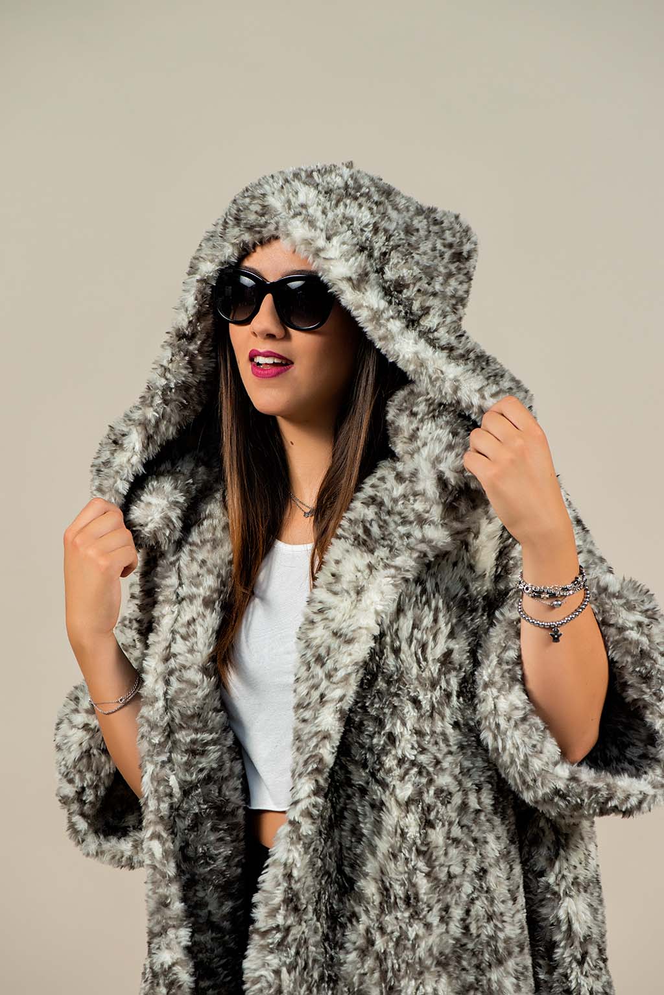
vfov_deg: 19.4
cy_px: 498
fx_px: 2902
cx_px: 332
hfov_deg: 13.1
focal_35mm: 105
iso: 500
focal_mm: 105
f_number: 6.3
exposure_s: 1/250
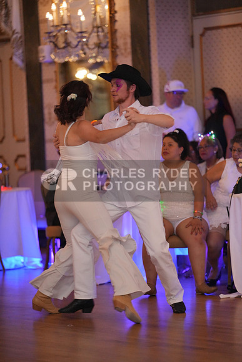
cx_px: 121
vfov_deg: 15.5
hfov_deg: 10.4
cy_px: 181
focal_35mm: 132
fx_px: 1330
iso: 5000
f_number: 2.2
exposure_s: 1/250
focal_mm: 132
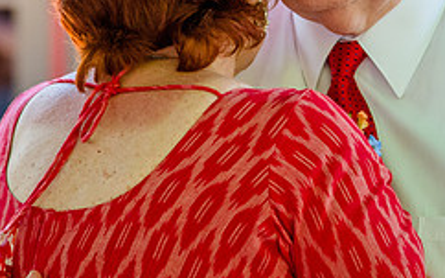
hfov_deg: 5.6
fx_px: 4534
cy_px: -128
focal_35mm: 374
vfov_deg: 3.5
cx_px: 340
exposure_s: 1/320
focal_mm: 120
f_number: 4
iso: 1600
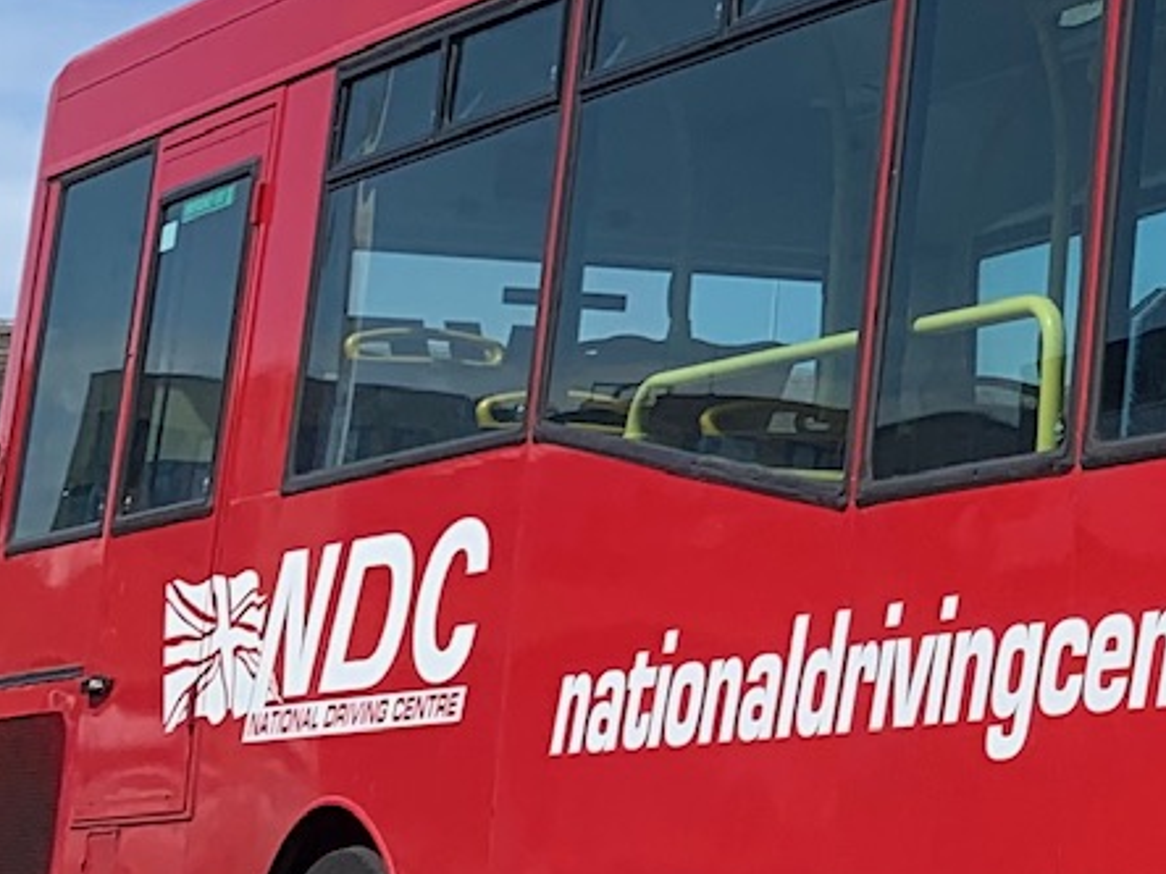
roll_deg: +0.3
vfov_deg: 12.2
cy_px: -60
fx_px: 4042
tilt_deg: +13.7
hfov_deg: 13.5
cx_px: 2474
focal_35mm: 120
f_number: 1.8
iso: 25
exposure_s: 1/1992
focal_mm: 4.25
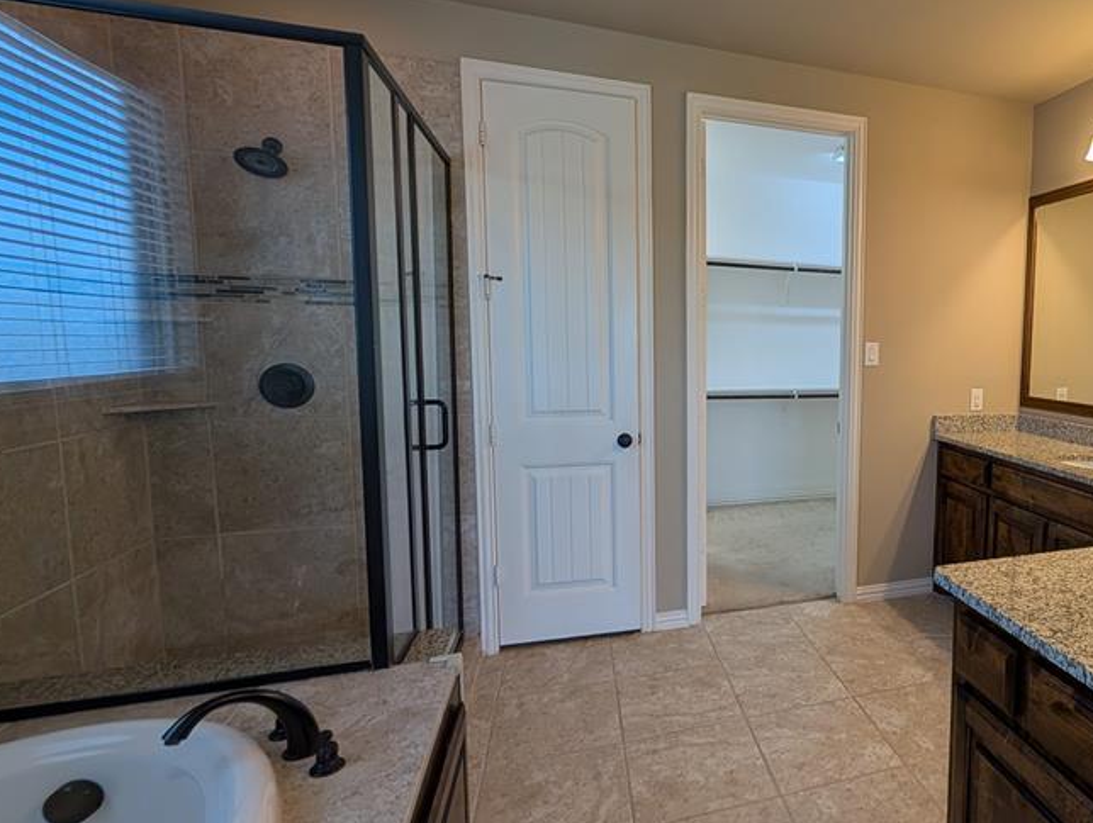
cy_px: 402
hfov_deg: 77.9
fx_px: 601
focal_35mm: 19
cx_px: 827
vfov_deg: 68.8
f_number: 1.7
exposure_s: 1/120
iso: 54
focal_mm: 2.02
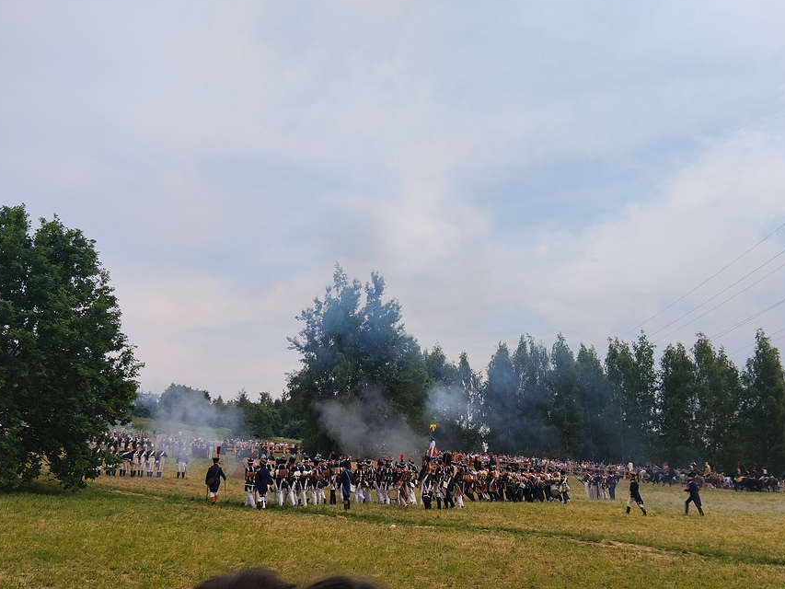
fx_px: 771
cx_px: 403
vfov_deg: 41.7
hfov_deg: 53.9
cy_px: 331
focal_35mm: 34
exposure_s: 1/723
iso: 50
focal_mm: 3.96
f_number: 1.8
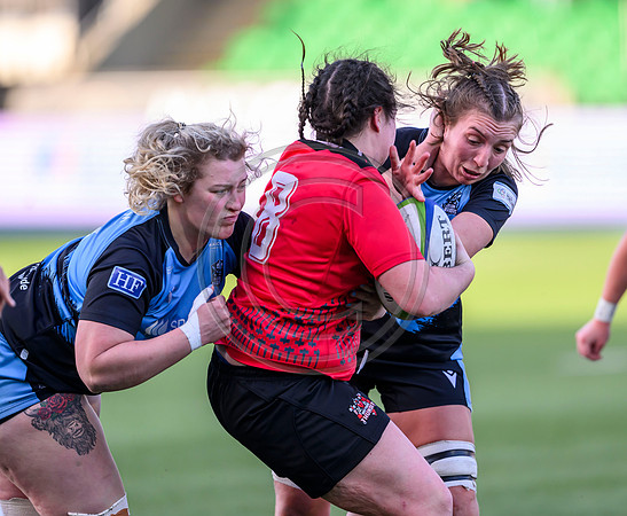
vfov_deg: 3.1
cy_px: 283
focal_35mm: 502
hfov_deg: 3.8
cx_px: 424
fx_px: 9425
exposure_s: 1/1250
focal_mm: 400
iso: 800
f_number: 2.8
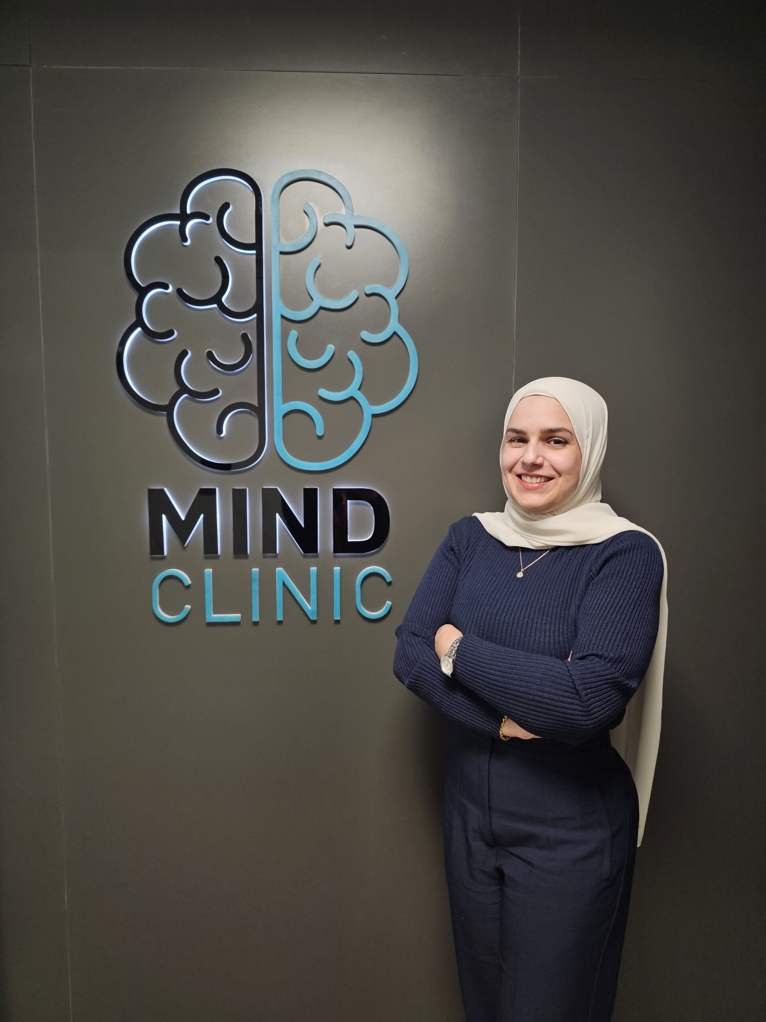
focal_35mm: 23
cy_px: 511
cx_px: 383
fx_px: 679
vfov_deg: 73.9
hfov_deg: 58.9
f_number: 1.7
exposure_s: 1/100
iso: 200
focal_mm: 6.3
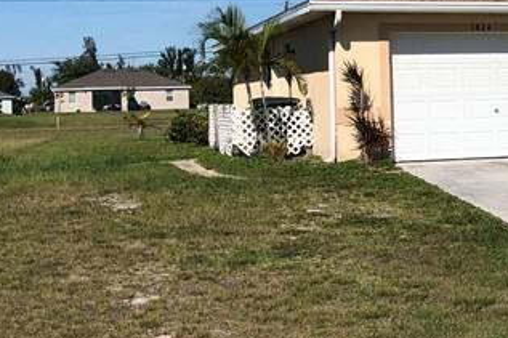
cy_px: 117
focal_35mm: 94
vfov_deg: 14.5
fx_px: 1326
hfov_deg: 20.2
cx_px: 630
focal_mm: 3.99
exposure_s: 1/3472
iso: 25
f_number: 1.8
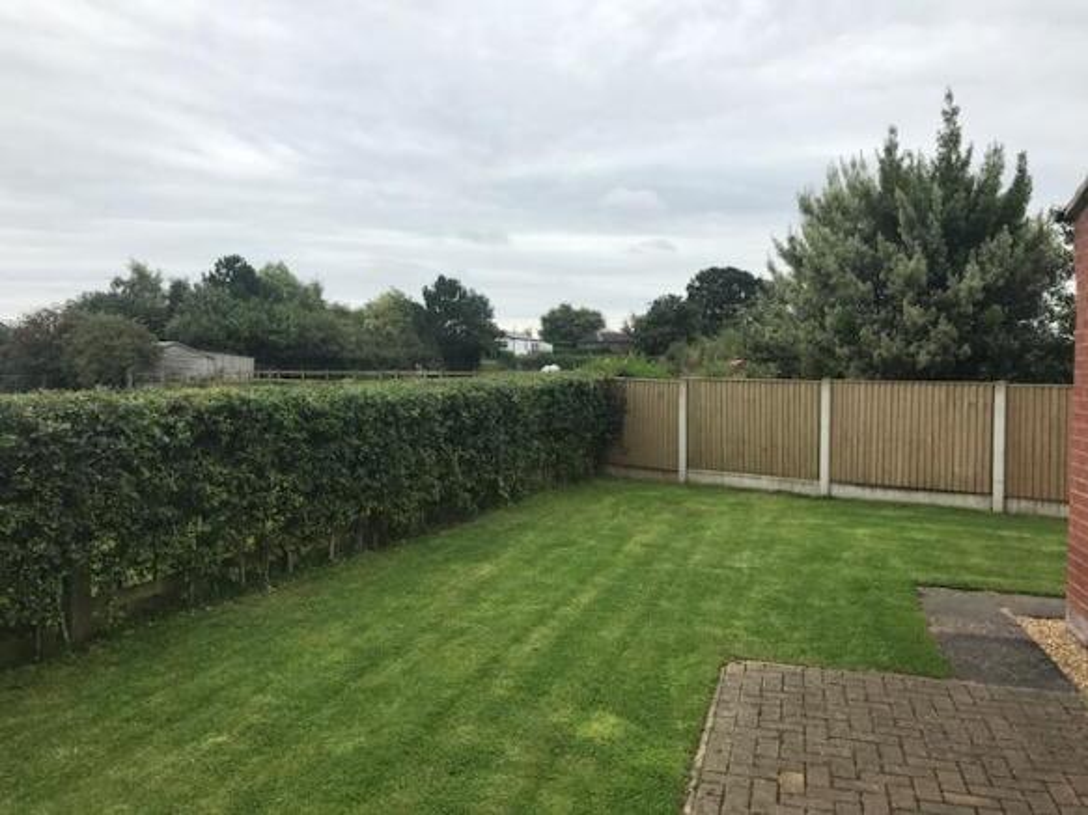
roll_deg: -0.6
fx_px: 880
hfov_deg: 63.5
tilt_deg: -4.3
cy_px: 408
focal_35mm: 28
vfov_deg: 49.7
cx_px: 544
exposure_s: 1/1100
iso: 20
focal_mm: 3.99
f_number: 1.8
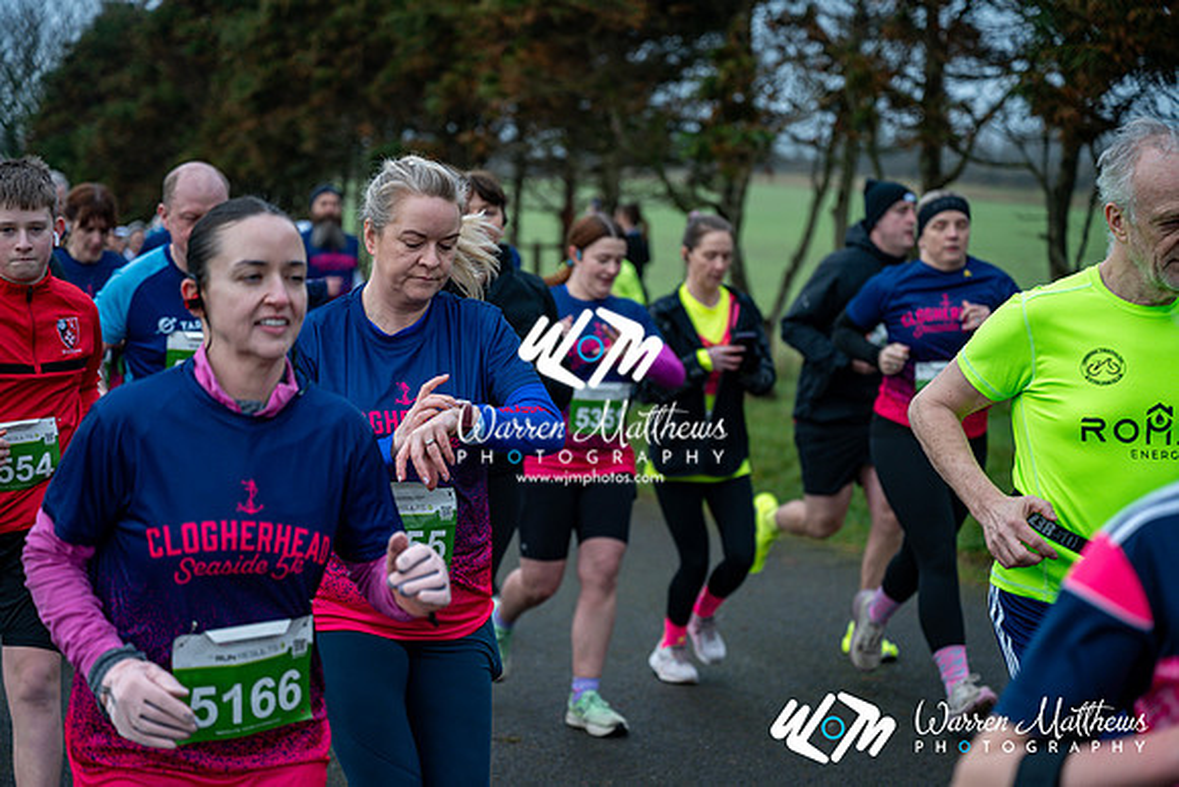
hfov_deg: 28.8
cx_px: 590
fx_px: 2293
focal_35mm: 70
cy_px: 394
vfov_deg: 19.5
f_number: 2.8
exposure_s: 1/1250
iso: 360
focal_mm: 70
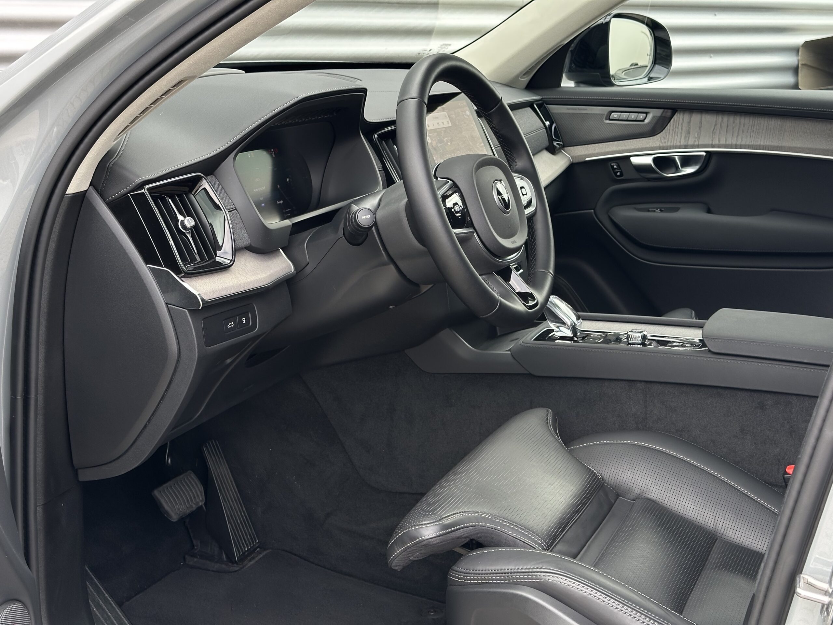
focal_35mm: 48
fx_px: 1155
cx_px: 416
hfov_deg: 39.7
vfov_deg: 30.3
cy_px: 312
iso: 64
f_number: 1.78
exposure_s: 1/297
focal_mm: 6.86
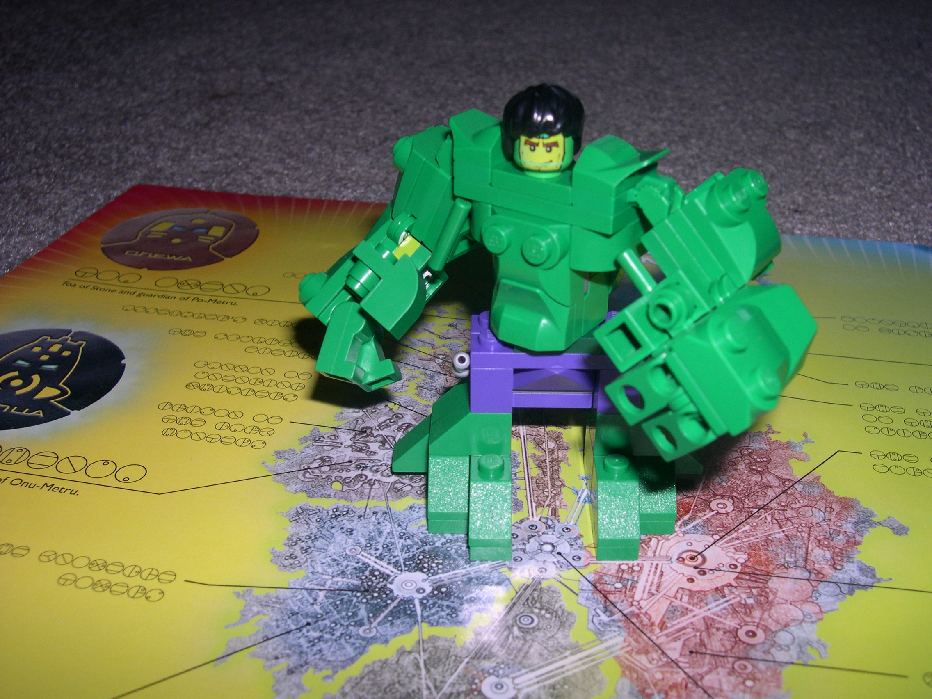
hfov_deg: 49.0
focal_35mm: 38
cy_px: 350
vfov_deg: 37.7
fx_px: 1023
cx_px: 466
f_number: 7.6
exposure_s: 1/60
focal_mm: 8
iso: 100
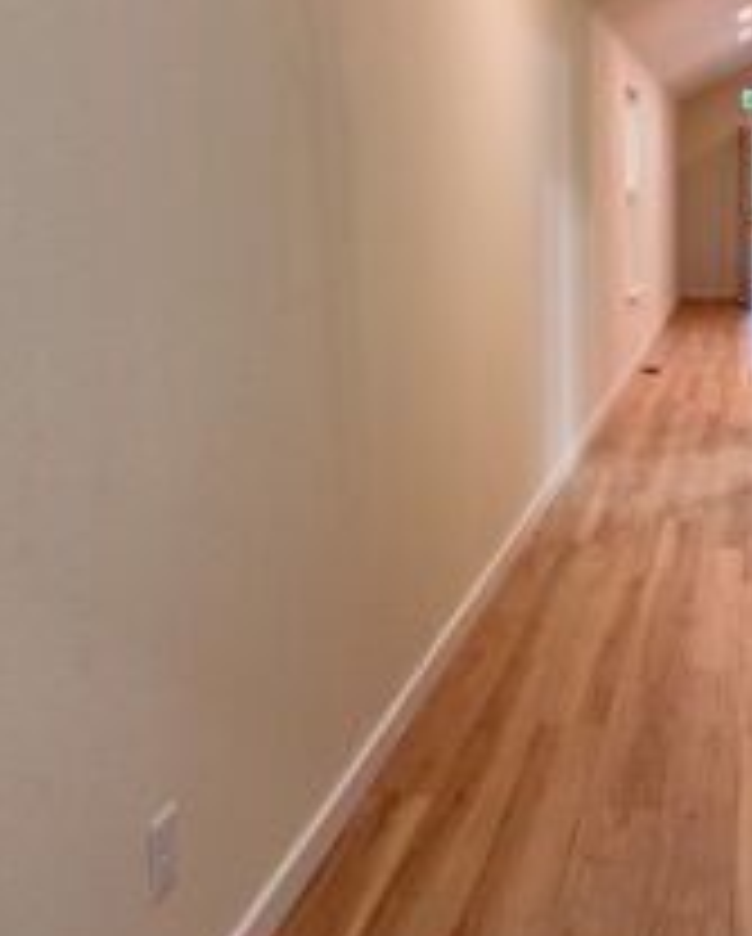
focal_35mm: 45
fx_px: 1249
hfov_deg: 32.6
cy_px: 306
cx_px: 594
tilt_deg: -6.3
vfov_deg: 40.6
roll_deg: +0.1
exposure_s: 1/120
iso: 200
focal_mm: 6.76
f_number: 1.78
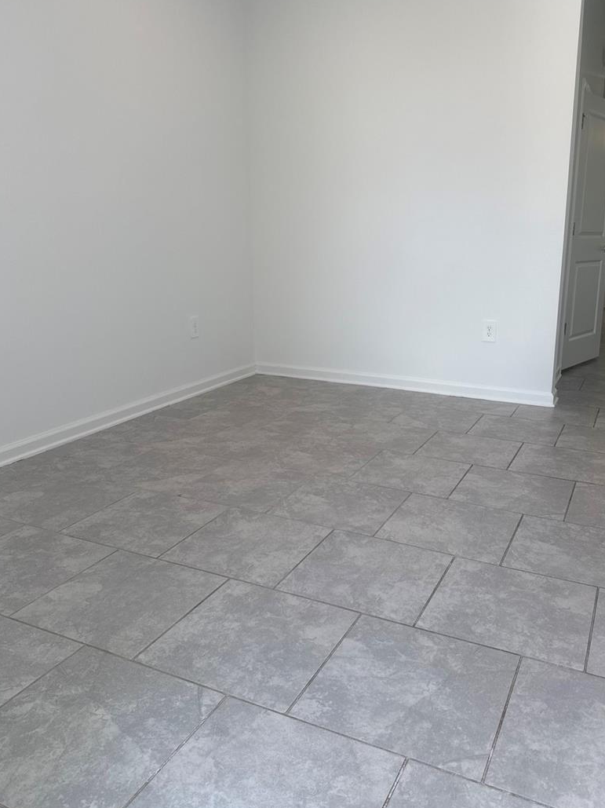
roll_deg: -1.1
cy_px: 360
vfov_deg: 63.3
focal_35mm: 28
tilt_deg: -10.8
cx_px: 344
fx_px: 653
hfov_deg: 49.6
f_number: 1.78
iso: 80
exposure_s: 1/372
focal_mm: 6.76
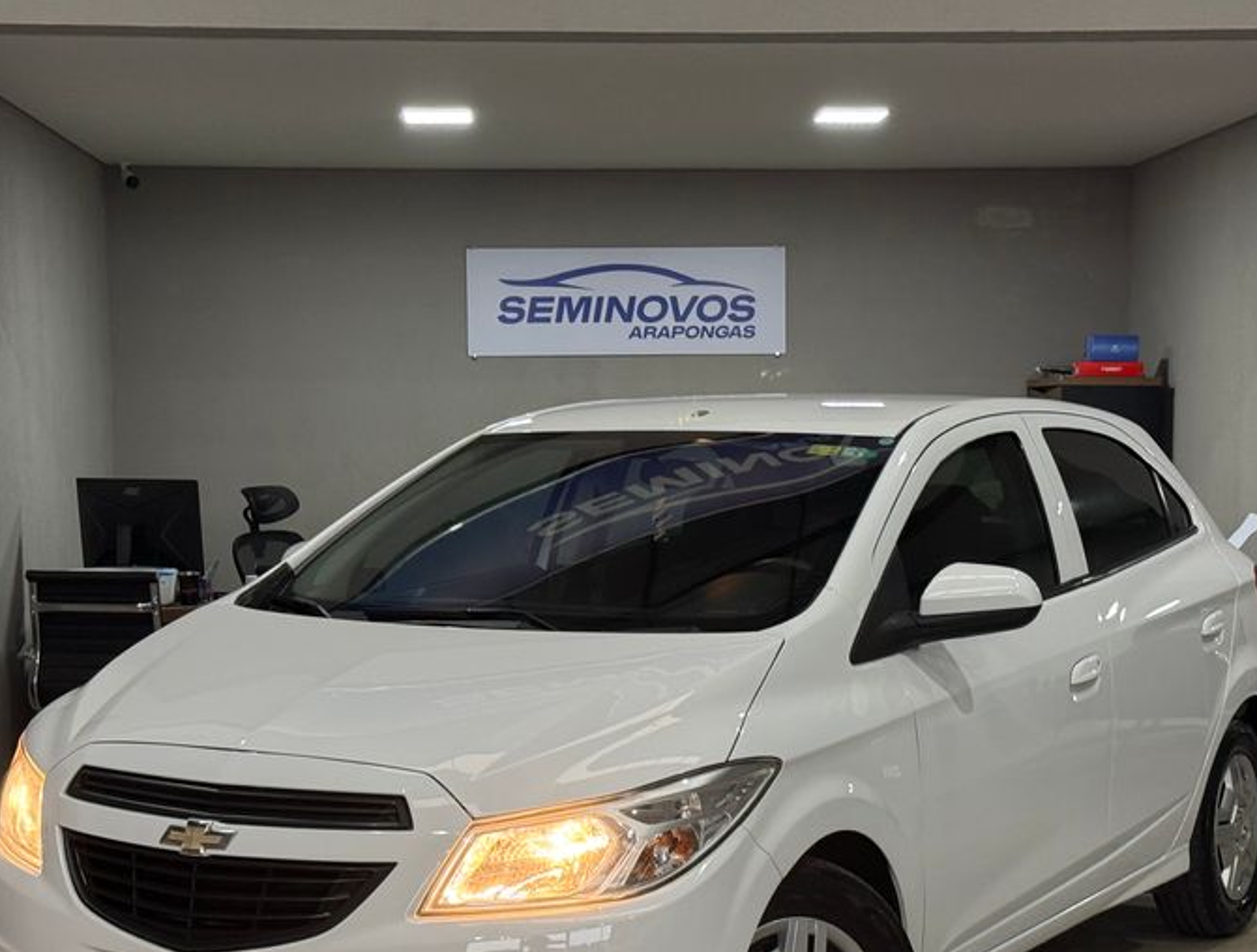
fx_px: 2478
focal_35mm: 68
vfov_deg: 21.7
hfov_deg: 28.5
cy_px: 613
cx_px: 638
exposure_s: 1/60
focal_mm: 6.76
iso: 160
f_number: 1.78
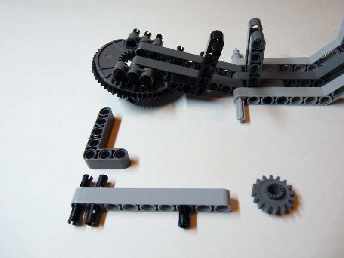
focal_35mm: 27
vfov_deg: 51.4
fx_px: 268
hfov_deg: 65.3
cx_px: 172
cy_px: 129
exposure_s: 1/30
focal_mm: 4.8
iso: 160
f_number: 2.8
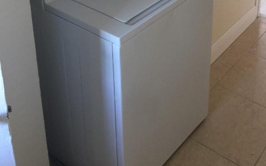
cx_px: 168
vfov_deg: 21.5
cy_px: -55
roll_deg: -0.6
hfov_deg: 37.3
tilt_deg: -18.4
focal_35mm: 54
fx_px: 391
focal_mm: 4.15
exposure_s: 1/15
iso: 50
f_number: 2.2
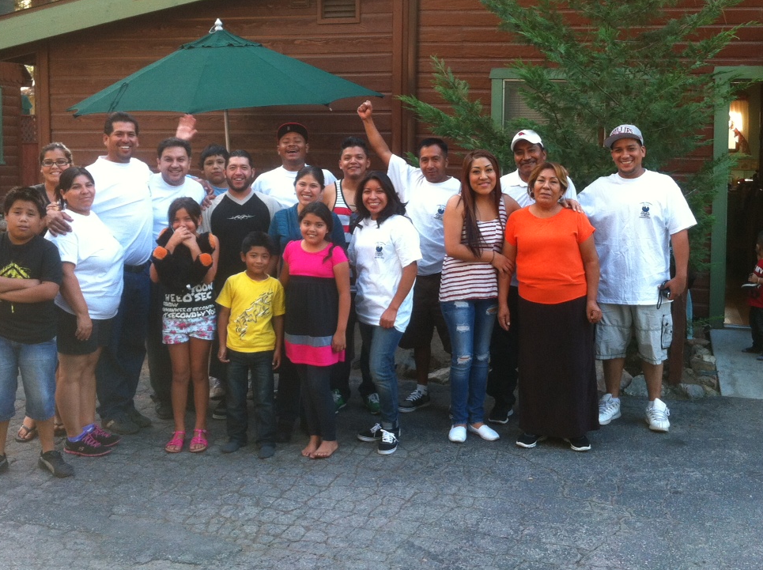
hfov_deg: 40.5
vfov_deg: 30.7
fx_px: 1035
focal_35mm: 47
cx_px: 391
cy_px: 216
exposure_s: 1/60
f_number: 2.8
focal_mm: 3.85
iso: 100
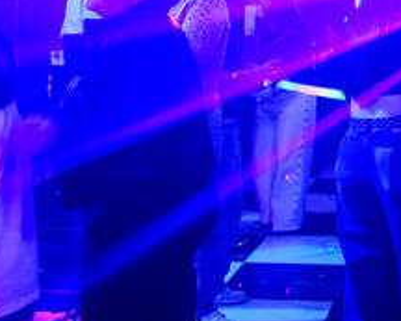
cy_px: -71
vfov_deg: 20.1
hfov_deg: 25.4
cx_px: 405
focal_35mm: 71
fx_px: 843
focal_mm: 17
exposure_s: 1/40
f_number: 2.8
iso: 3200
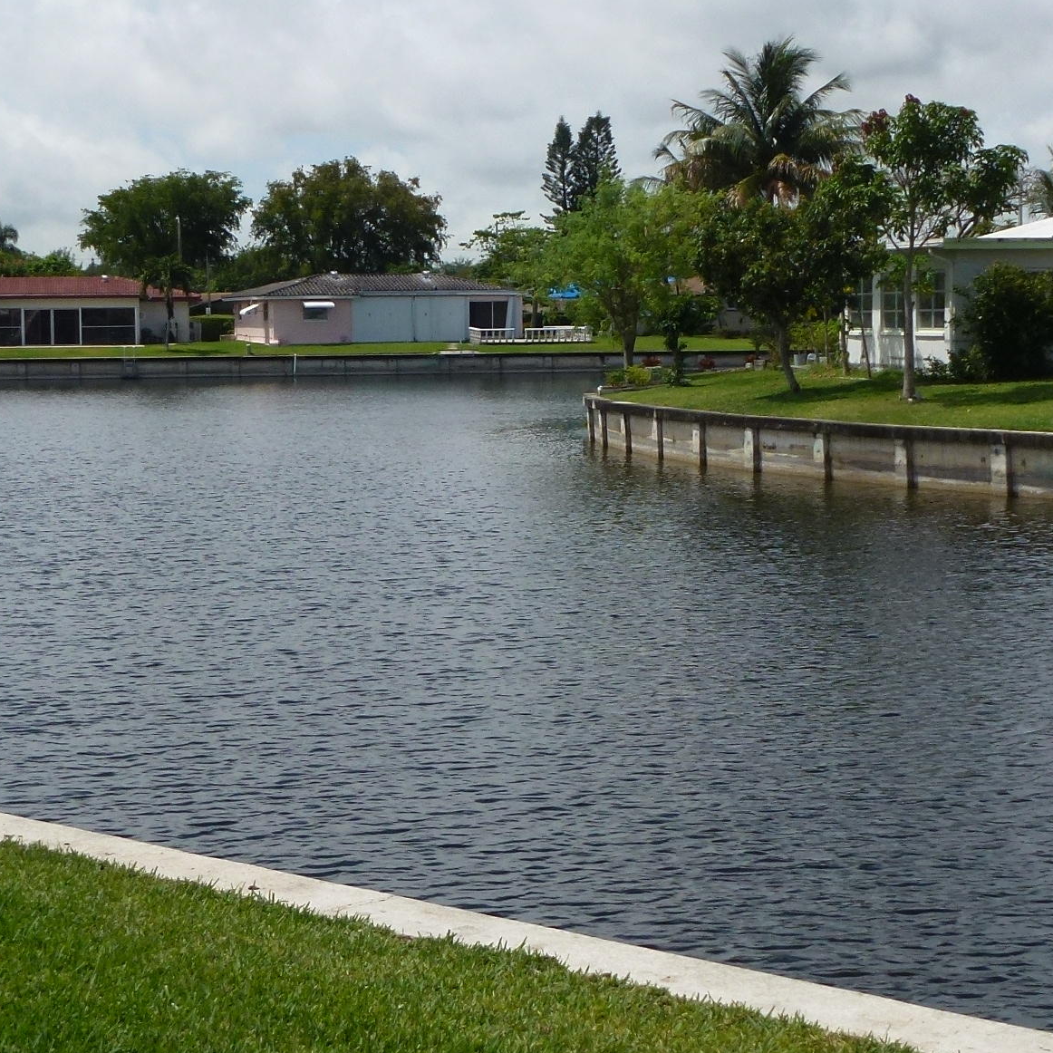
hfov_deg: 23.3
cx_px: 422
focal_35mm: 74
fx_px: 2547
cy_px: 498
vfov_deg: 23.4
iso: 100
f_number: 3.8
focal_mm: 6.8
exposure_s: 1/1600
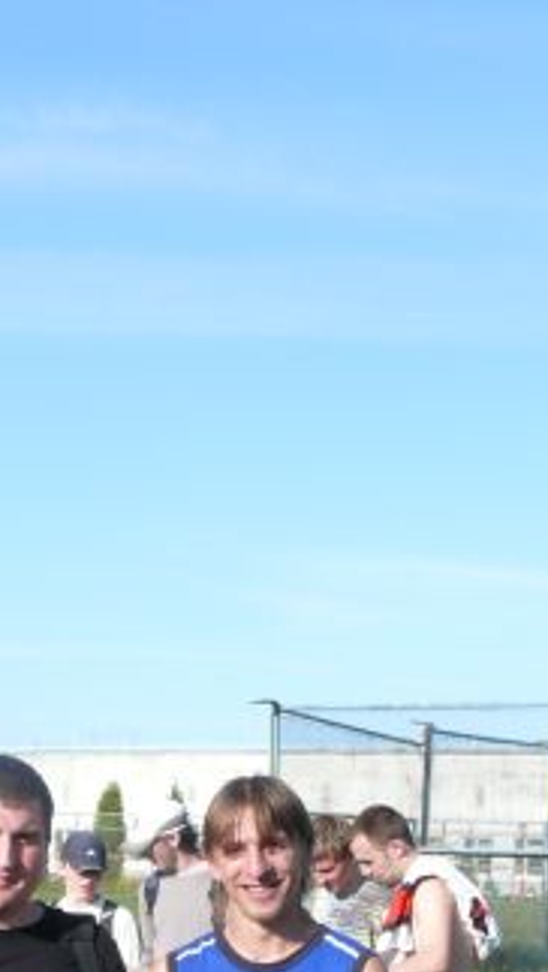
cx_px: 117
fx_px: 2270
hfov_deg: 13.7
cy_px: 1074
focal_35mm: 88
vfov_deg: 22.8
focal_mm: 7.4
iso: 100
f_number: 5.6
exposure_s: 1/320
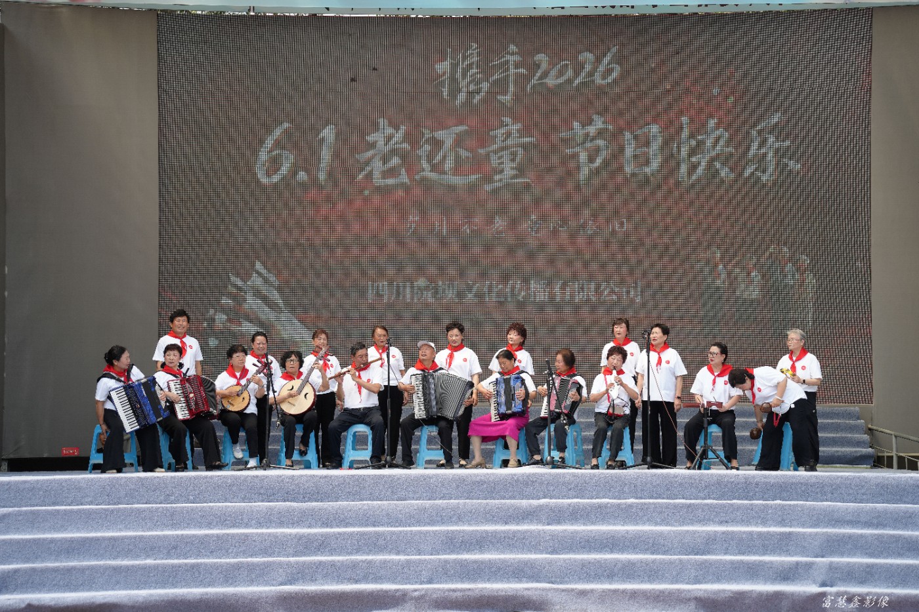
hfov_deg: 25.1
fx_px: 2067
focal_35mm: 81
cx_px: 460
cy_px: 306
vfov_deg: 16.9
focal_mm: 81
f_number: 5
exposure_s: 1/320
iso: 100
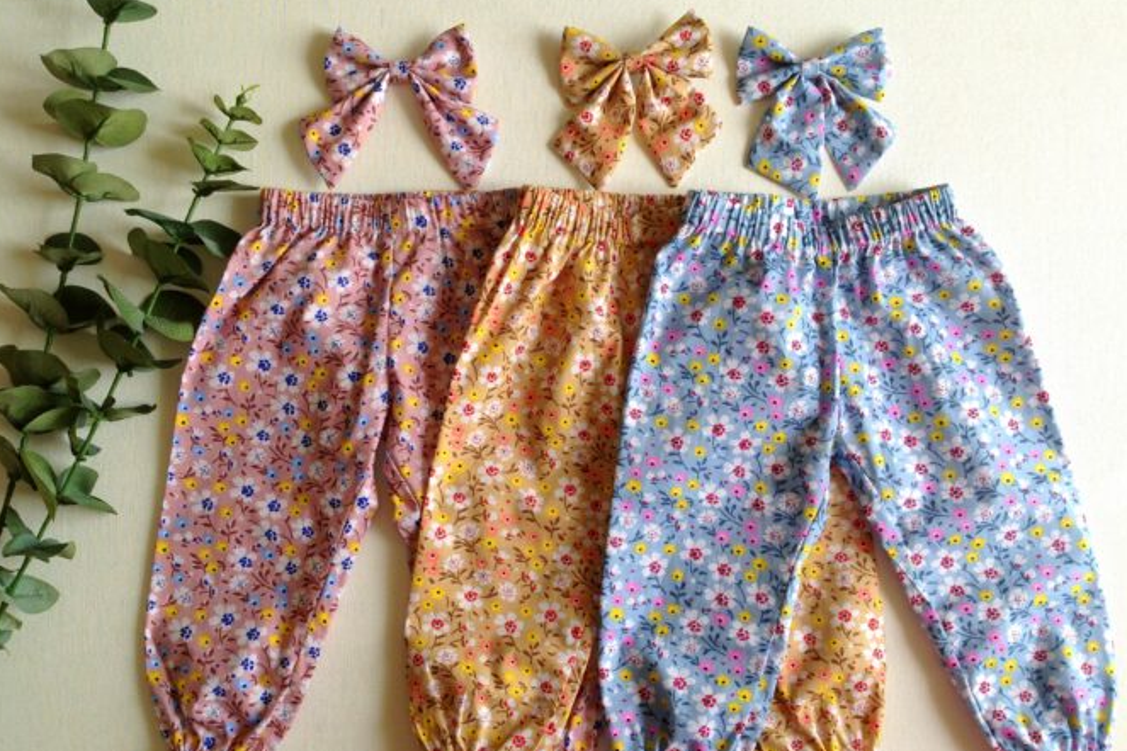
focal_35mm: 37
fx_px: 1158
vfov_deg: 35.9
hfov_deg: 51.9
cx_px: 562
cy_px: 416
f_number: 2.4
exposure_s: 1/160
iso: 50
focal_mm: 4.28
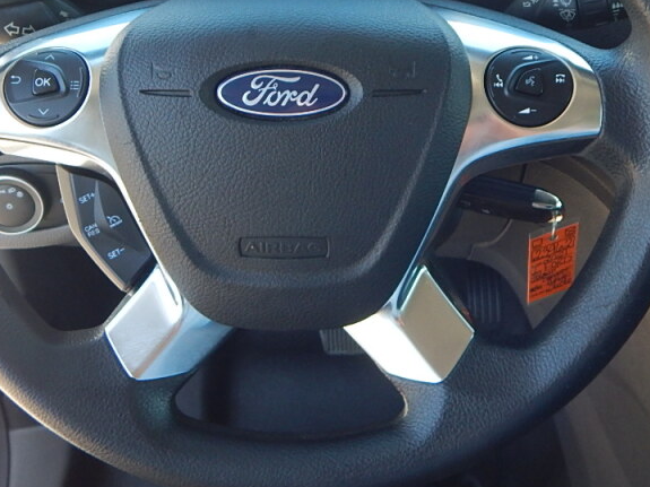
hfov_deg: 38.9
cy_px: 115
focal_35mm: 49
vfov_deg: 29.2
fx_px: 920
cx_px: 317
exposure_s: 1/100
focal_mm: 4
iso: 125
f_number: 3
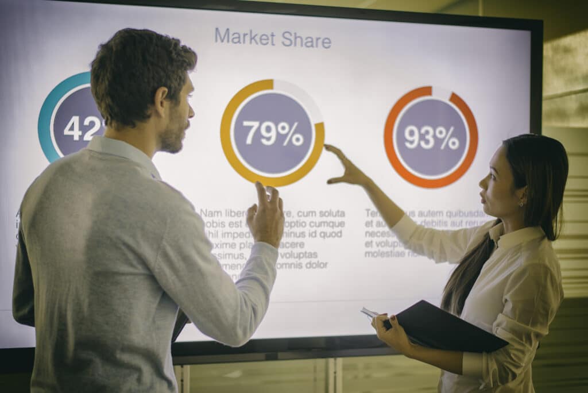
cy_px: 196
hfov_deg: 39.6
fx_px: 817
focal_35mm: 50
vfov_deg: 27.0
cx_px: 294
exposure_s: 1/125
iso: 400
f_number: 2
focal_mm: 50
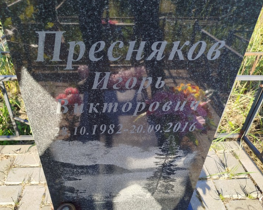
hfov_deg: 65.9
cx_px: 118
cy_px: 107
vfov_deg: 54.9
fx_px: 202
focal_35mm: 26
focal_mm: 5.31
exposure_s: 1/257
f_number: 1.7
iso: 50
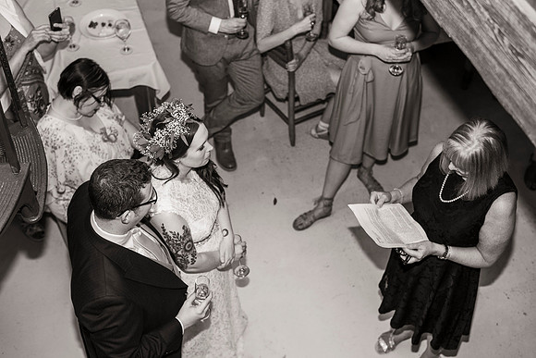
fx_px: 745
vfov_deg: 27.0
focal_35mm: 50
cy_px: 179
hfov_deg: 39.6
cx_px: 268
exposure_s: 1/100
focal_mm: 50
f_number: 3.2
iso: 500
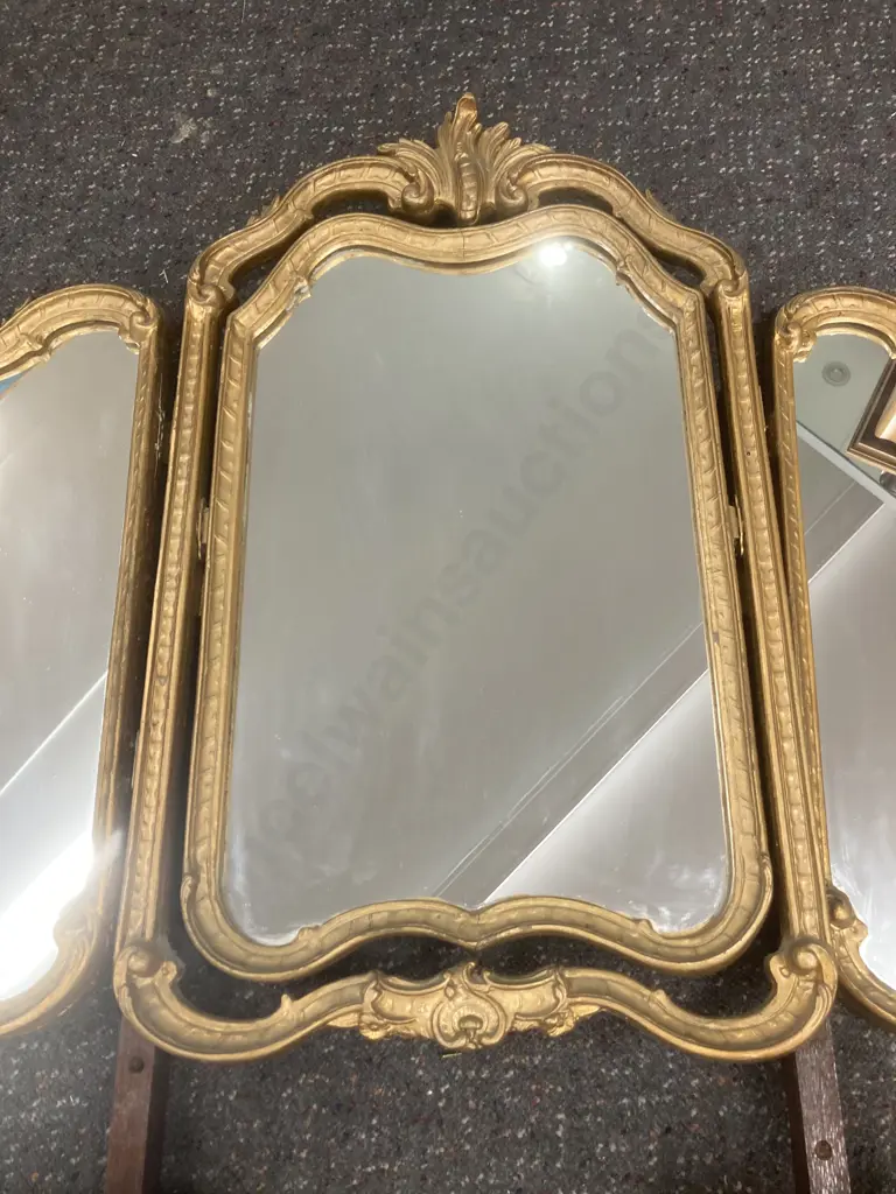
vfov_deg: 63.4
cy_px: 597
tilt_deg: -68.9
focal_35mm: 28
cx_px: 448
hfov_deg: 49.7
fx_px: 966
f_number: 1.8
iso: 100
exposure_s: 1/50
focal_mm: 3.99
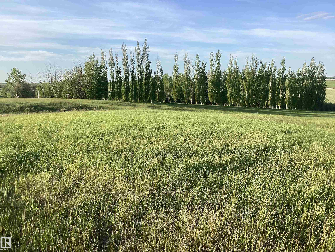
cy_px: 126
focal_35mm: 31
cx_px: 168
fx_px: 300
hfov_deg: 58.4
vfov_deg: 45.4
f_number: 2.4
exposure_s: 1/512
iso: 25
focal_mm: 3.3
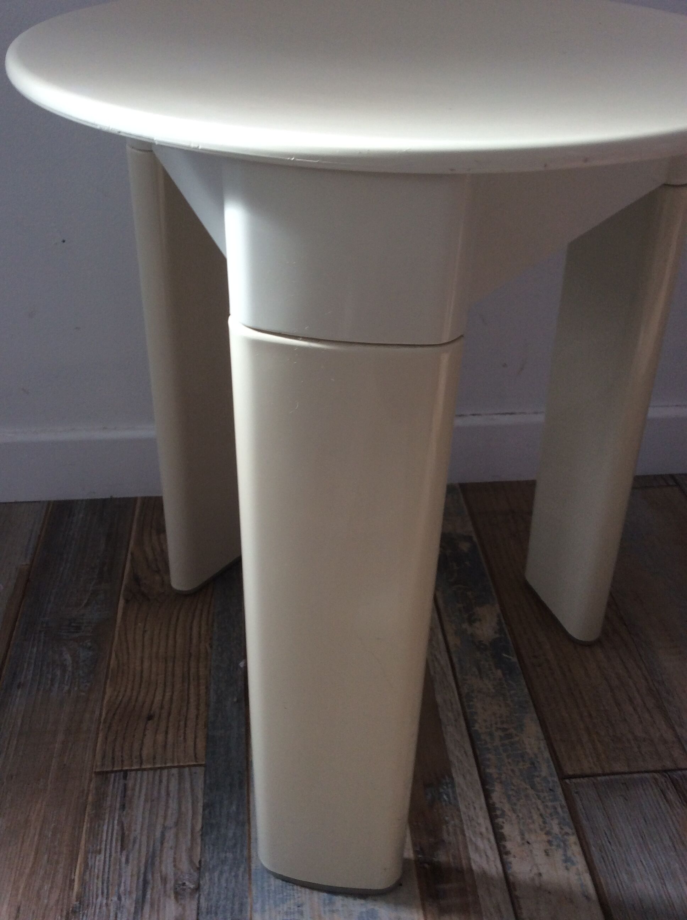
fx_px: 849
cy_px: 460
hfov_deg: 44.1
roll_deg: -0.3
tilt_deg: -36.8
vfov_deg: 56.9
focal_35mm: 32
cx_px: 344
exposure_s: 1/25
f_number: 2.4
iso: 40
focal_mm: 3.3
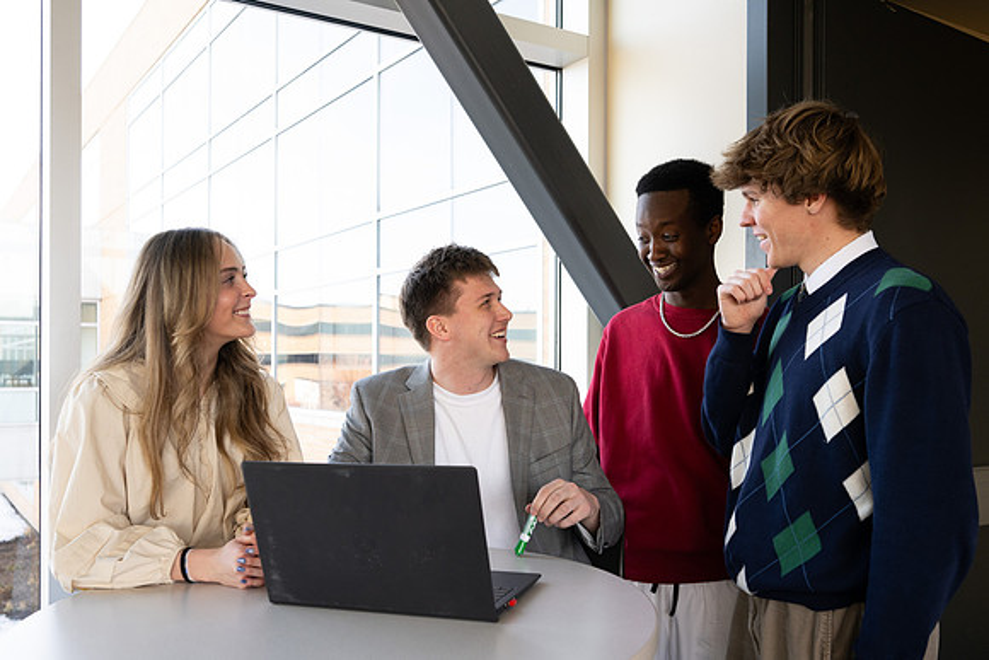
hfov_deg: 59.4
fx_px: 866
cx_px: 473
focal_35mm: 32
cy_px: 373
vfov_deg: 41.6
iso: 400
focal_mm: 27
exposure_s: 1/250
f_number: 4
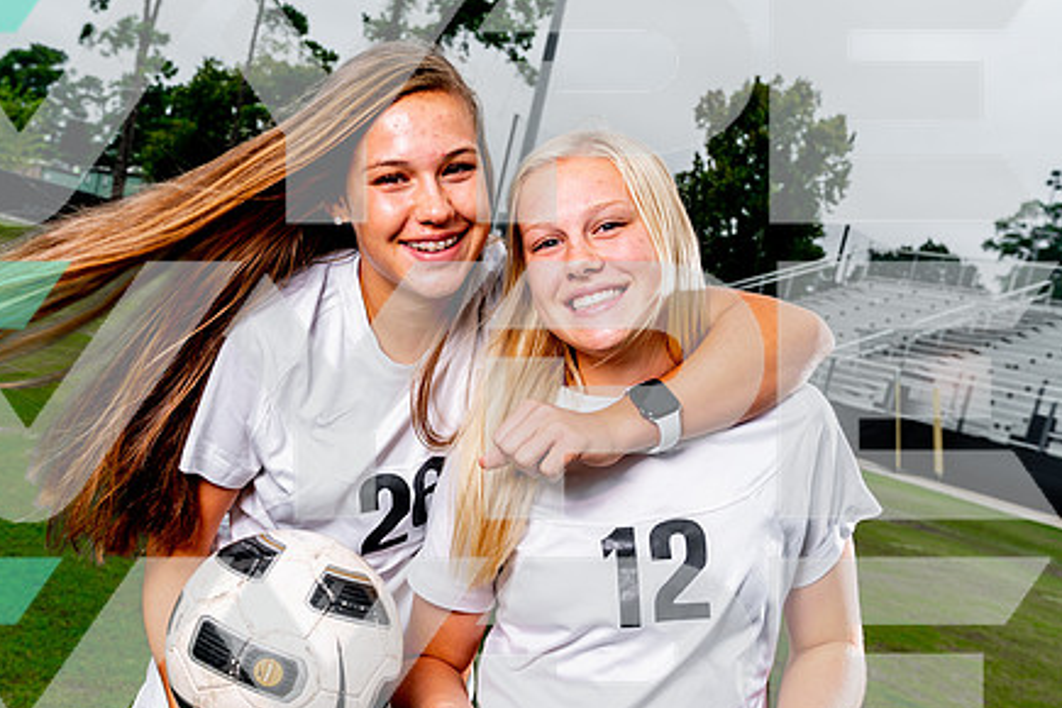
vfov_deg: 33.4
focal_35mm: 40
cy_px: 392
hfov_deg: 48.2
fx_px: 1180
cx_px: 437
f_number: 5.6
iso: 160
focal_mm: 30
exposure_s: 1/125
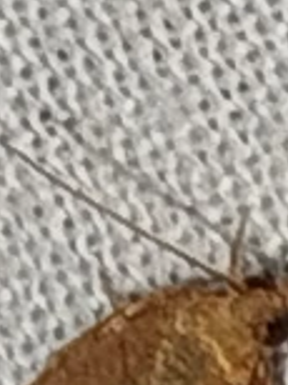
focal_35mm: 757
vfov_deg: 2.6
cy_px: 518
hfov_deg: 2.0
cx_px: 248
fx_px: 8421
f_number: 1.7
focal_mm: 5.31
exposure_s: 1/50
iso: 80
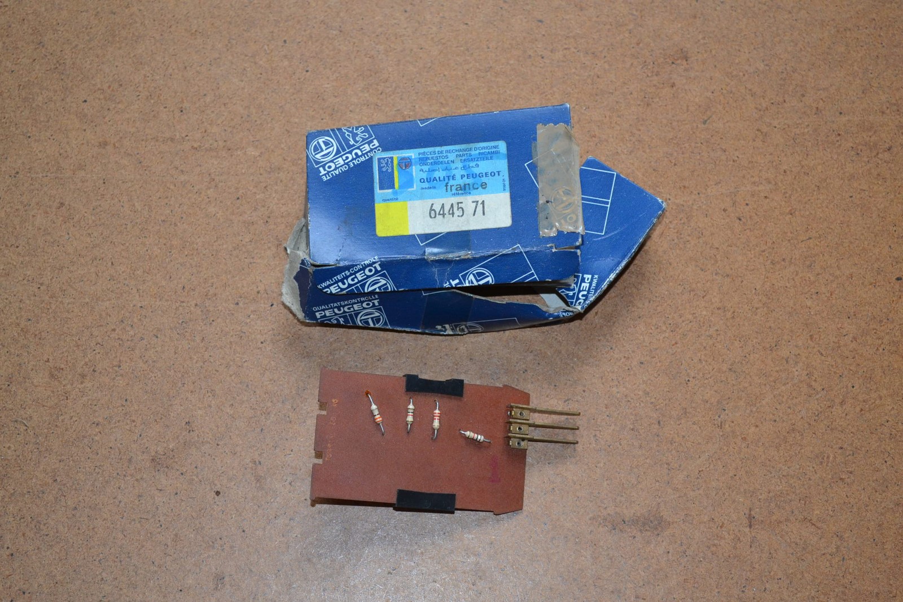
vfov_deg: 21.6
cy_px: 301
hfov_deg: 31.9
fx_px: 1580
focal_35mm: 63
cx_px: 452
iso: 1100
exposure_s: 1/60
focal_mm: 42
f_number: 5.3
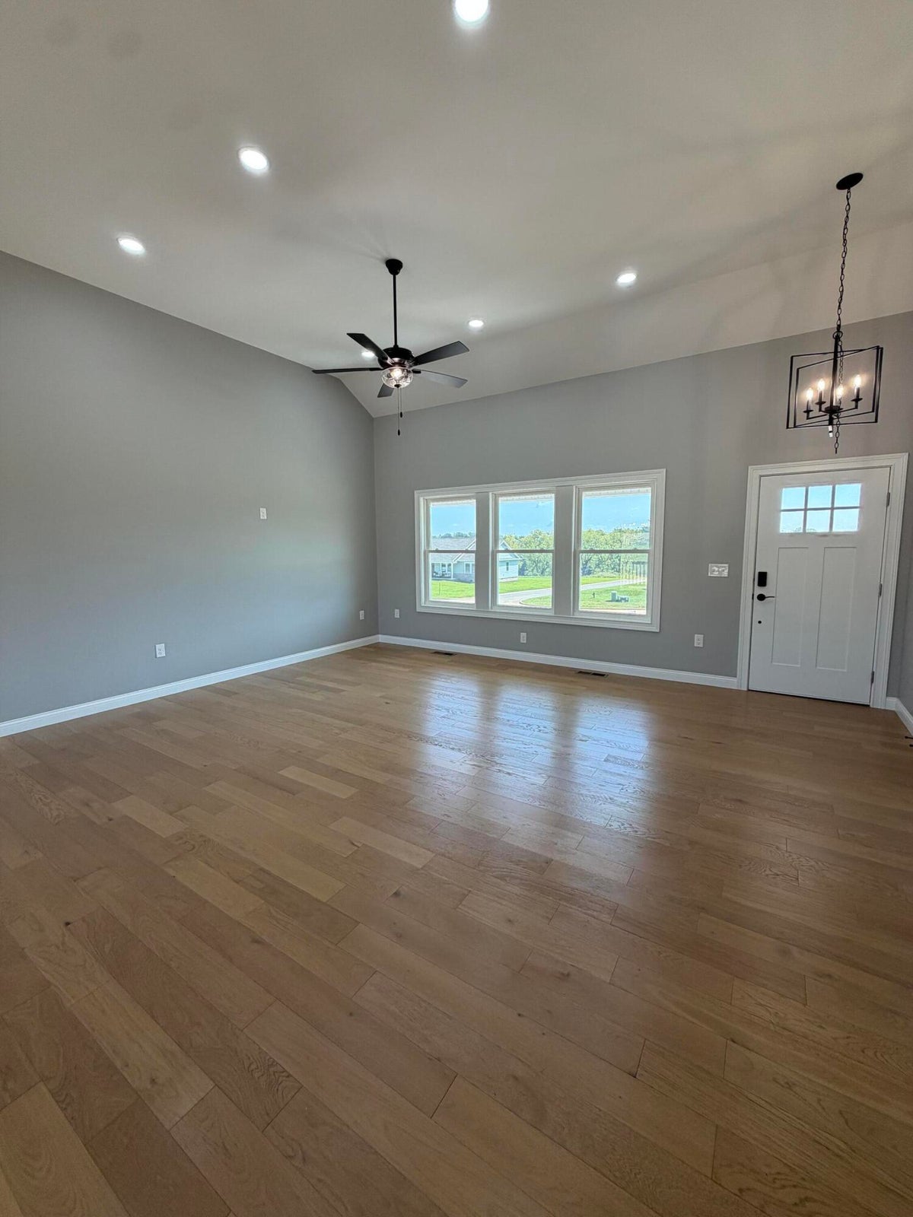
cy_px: 608
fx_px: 492
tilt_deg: -7.2
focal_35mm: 14
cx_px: 456
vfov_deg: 102.1
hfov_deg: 85.7
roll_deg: +0.2
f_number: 2.2
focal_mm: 2.22
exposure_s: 1/120
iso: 80
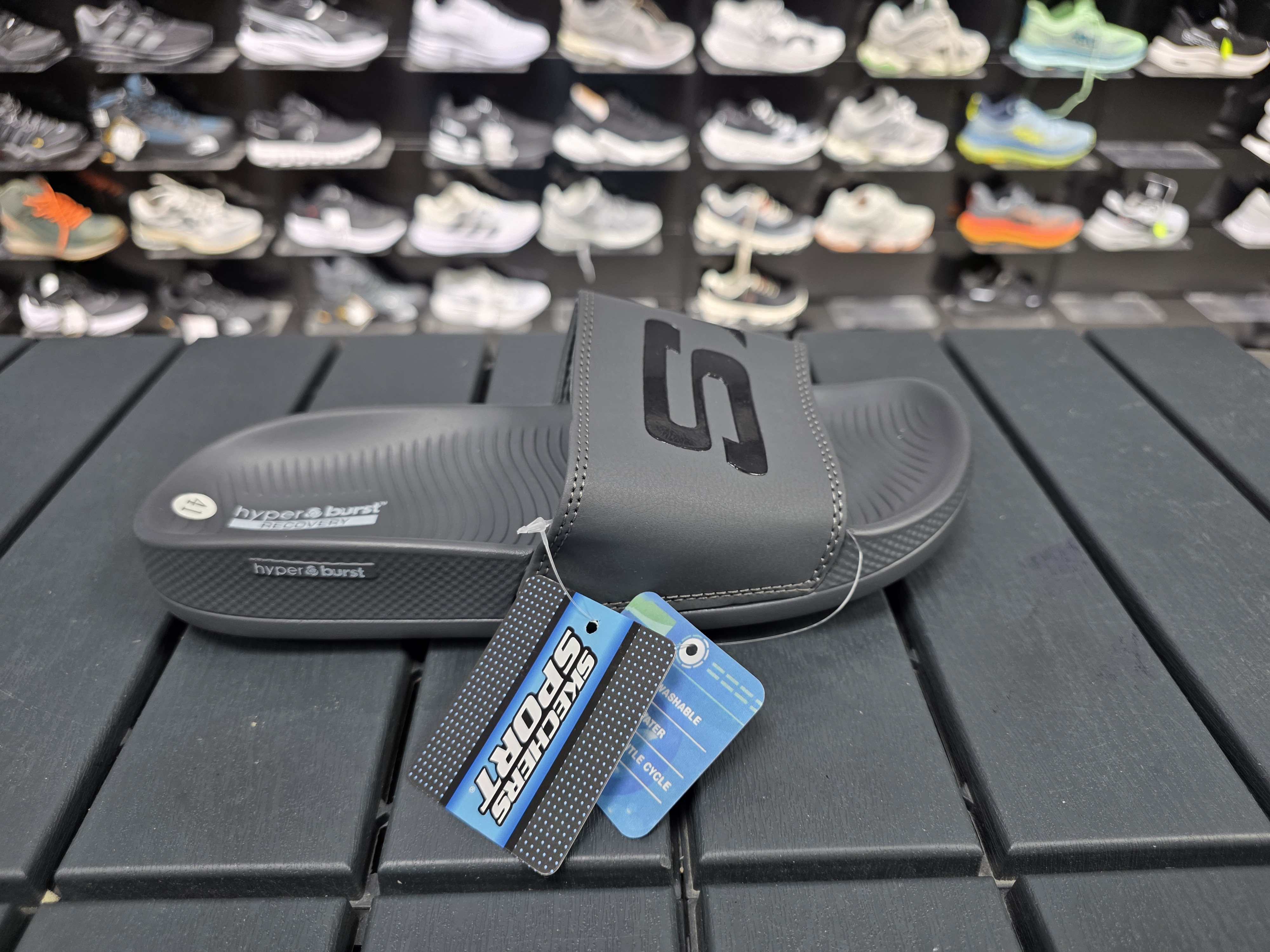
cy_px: 476
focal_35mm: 23
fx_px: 844
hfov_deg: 73.9
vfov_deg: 58.9
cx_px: 635
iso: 160
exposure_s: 1/100
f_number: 1.7
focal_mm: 6.3
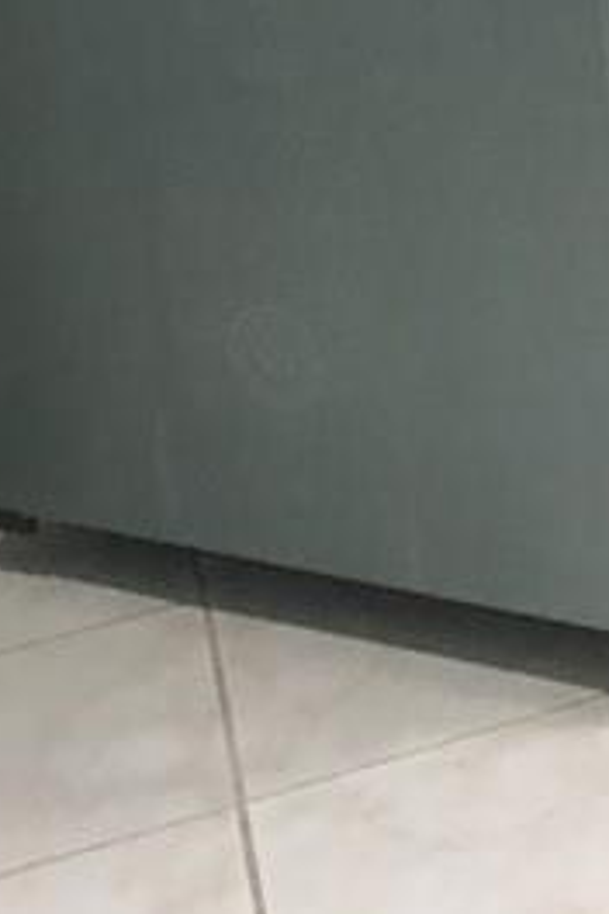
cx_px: 1163
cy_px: -755
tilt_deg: -7.4
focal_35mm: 117
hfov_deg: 10.8
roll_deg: +3.1
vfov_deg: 15.1
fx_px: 2969
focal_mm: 4.15
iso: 40
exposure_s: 1/30
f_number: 2.2
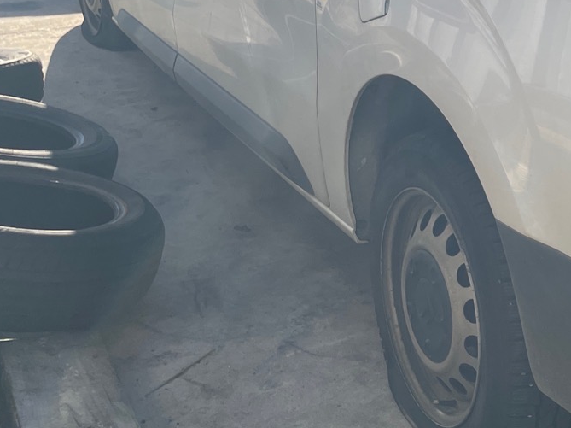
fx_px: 1154
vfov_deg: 19.9
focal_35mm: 70
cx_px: 743
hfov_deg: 24.3
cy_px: -62
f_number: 1.6
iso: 32
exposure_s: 1/1887
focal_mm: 4.2
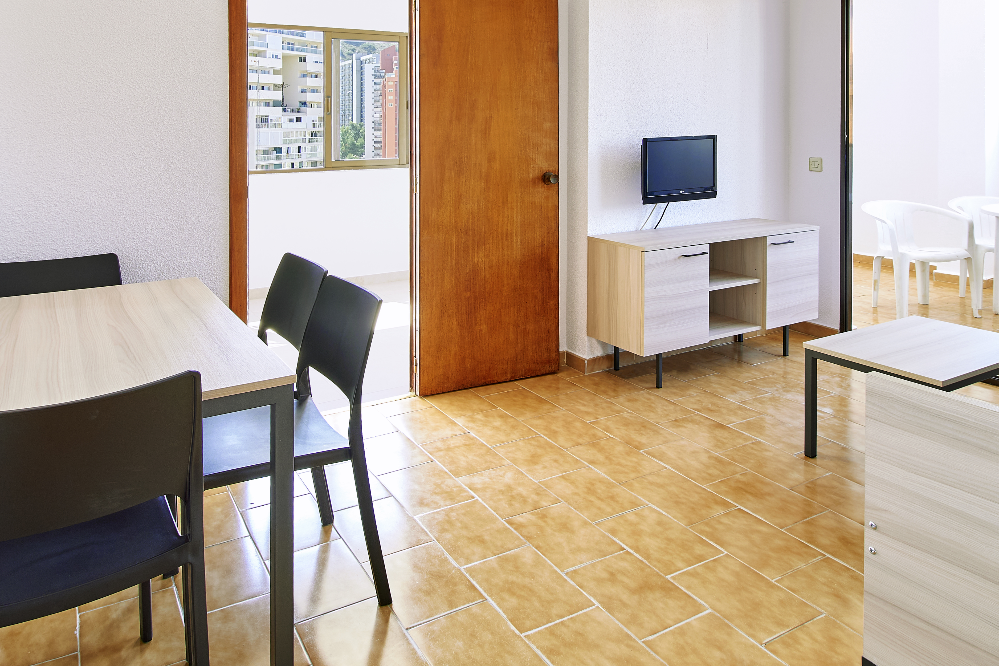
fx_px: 666
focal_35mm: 24
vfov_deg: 51.6
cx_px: 426
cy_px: 197
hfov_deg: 73.3
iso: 100
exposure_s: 1/4
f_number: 8
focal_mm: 10
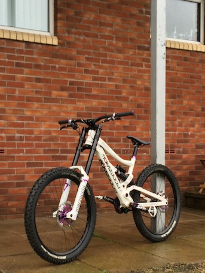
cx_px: 110
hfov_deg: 22.6
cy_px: 174
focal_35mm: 65
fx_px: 513
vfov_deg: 29.7
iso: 40
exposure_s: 1/60
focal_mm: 4.15
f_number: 2.2
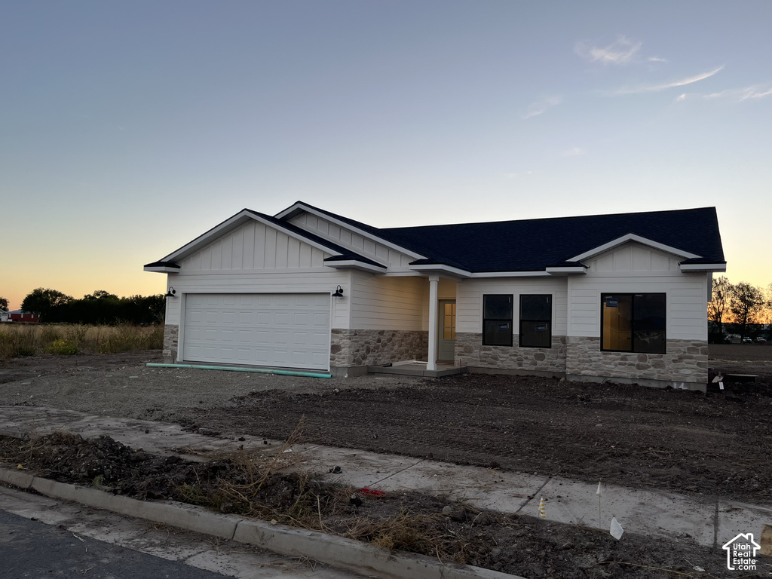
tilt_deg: +3.4
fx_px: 580
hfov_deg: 67.3
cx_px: 386
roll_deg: -1.4
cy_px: 290
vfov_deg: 53.1
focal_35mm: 26
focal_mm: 5.1
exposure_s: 1/495
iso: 50
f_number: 1.6
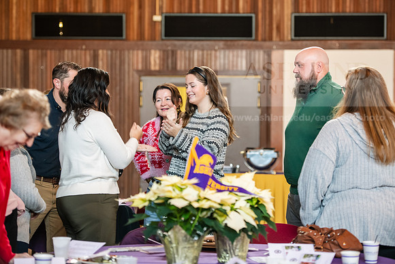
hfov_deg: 20.0
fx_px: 1119
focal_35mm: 102
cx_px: 198
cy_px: 132
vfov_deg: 13.4
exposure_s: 1/200
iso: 2000
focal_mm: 102
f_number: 3.2
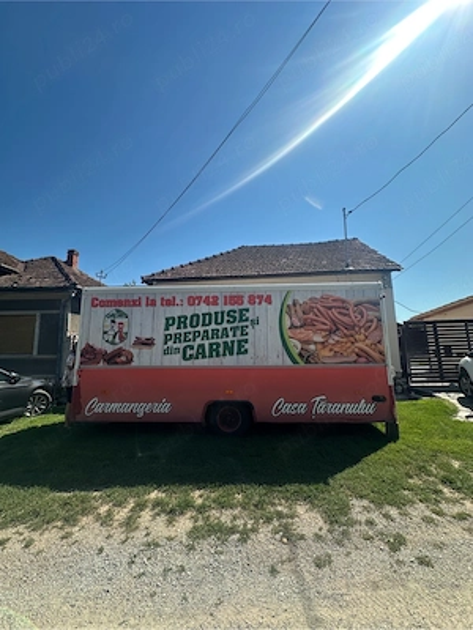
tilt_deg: +9.0
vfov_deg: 102.1
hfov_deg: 85.7
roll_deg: +0.3
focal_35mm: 14
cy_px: 315
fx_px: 255
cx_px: 236
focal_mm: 2.22
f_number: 2.2
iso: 40
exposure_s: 1/1667
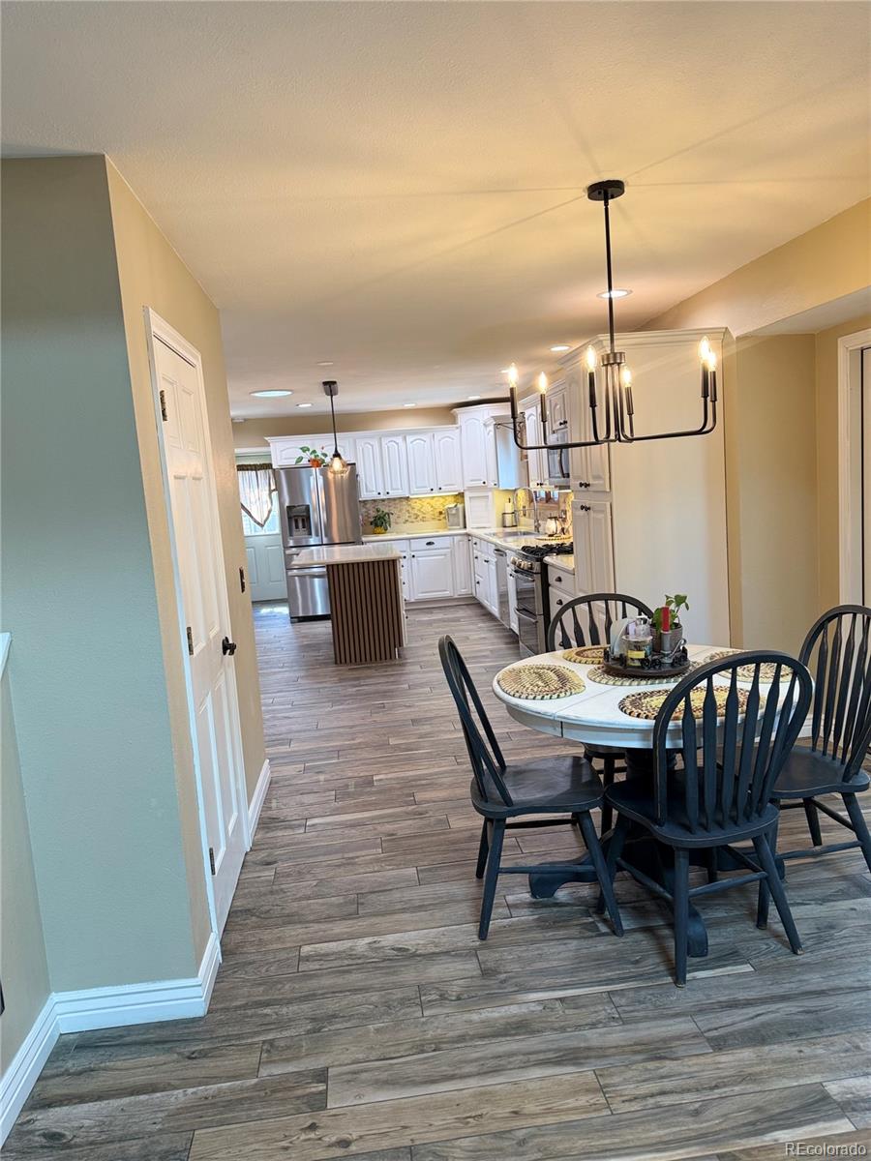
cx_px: 436
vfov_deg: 71.6
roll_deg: +4.3
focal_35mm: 24
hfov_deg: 56.8
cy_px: 580
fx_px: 805
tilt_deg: -7.0
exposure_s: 1/120
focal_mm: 6.76
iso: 160
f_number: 1.78
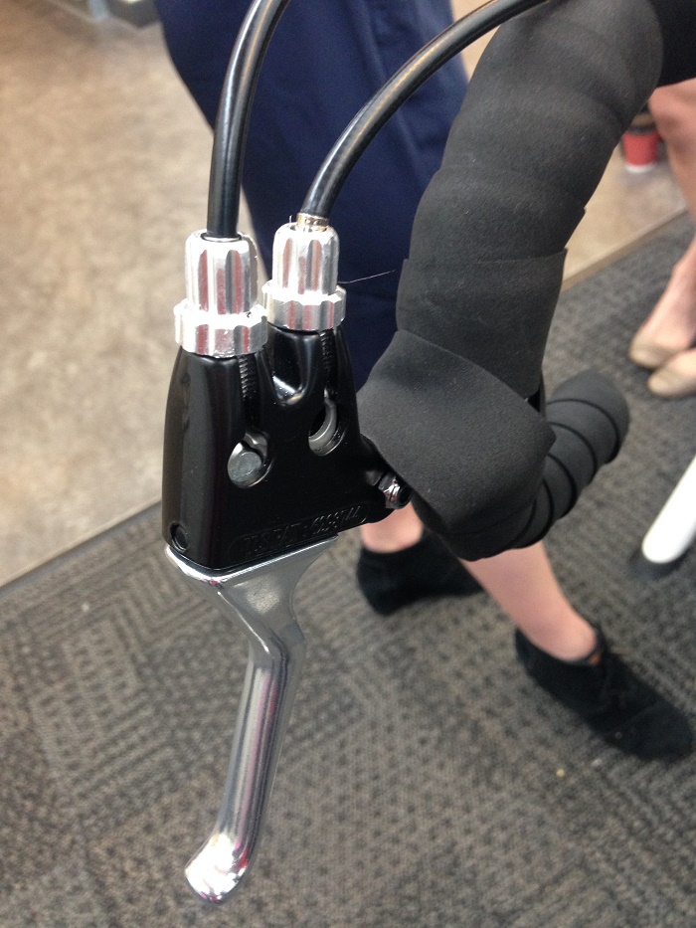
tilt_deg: -42.5
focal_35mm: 33
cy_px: 464
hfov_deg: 43.0
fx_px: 884
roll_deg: +13.3
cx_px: 348
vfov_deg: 55.3
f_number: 2.4
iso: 200
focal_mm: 4.12
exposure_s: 1/20
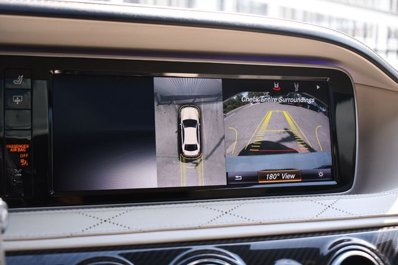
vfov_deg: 29.8
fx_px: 497
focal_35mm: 45
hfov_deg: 43.6
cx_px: 199
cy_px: 132
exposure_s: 1/250
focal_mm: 30
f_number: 4.5
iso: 400
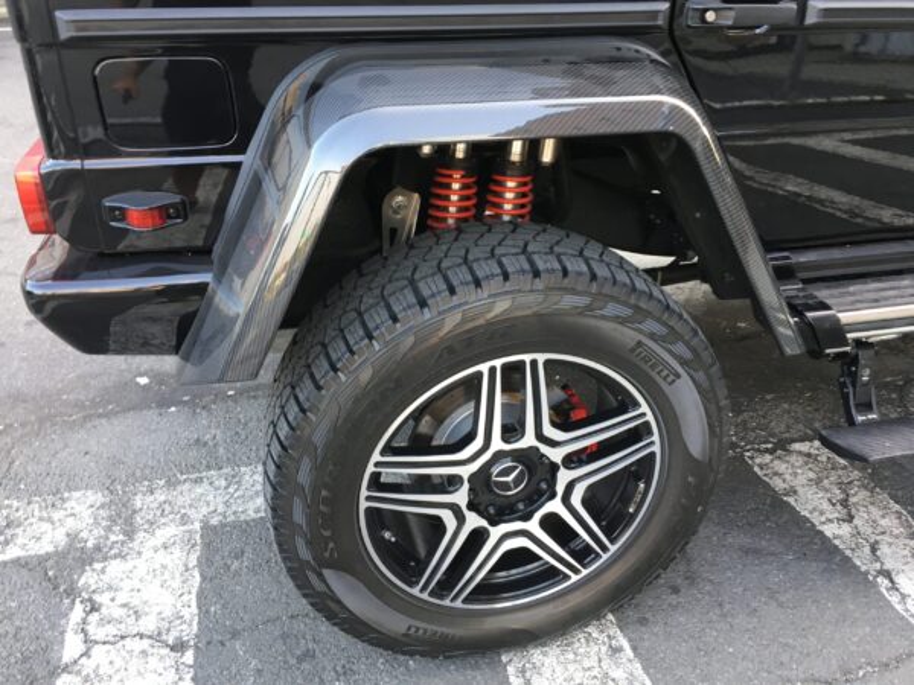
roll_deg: -2.3
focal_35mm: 29
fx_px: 766
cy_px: 342
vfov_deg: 48.2
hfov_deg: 61.7
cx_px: 457
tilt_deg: -28.2
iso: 50
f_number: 2.2
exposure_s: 1/30
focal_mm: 4.15
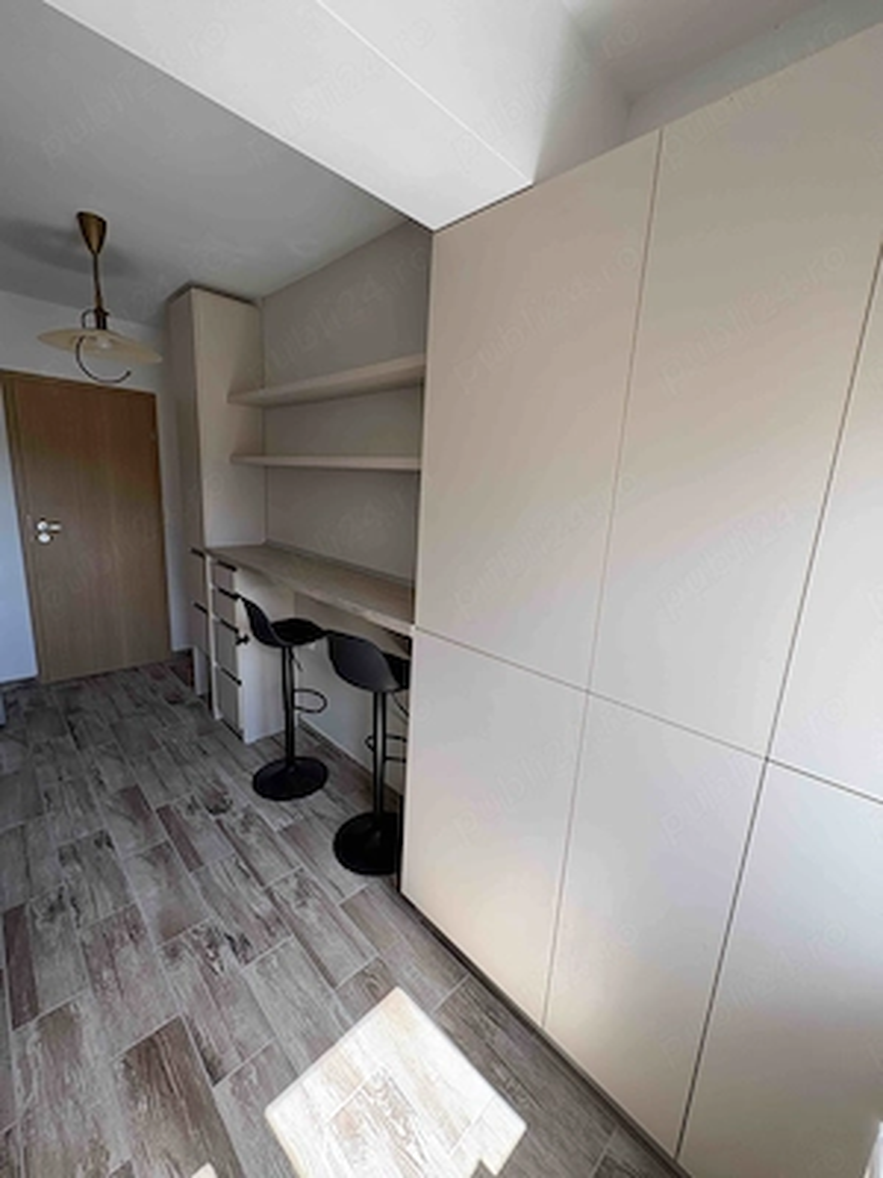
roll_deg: -3.2
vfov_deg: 102.1
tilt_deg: -12.0
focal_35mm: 14
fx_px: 476
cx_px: 442
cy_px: 589
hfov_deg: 85.7
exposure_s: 1/99
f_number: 2.2
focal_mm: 2.22
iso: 40
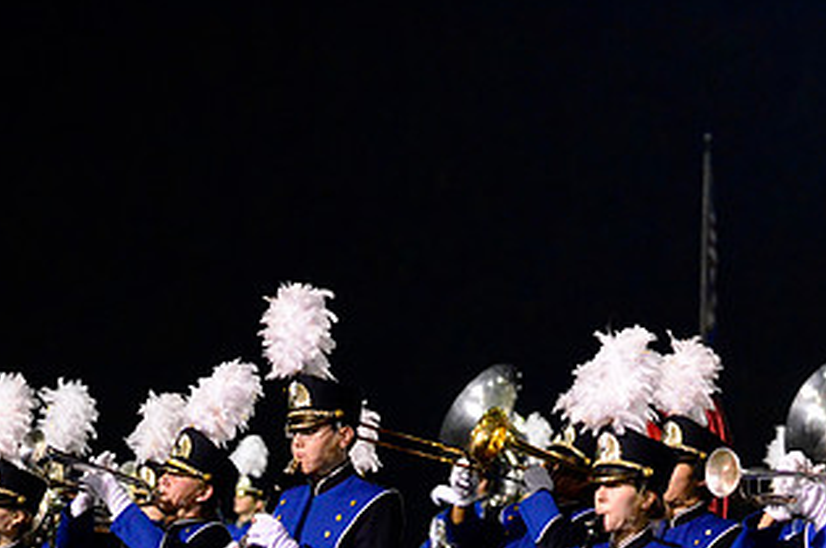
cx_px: 299
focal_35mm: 552
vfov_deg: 2.5
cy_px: 469
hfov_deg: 3.7
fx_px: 12646
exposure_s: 1/640
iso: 6400
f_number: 3.2
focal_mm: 200
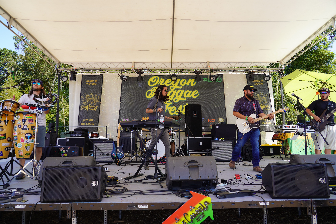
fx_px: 224
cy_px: 112
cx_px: 168
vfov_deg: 53.1
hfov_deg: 73.7
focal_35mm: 24
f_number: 7.1
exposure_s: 1/100
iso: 100
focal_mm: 24
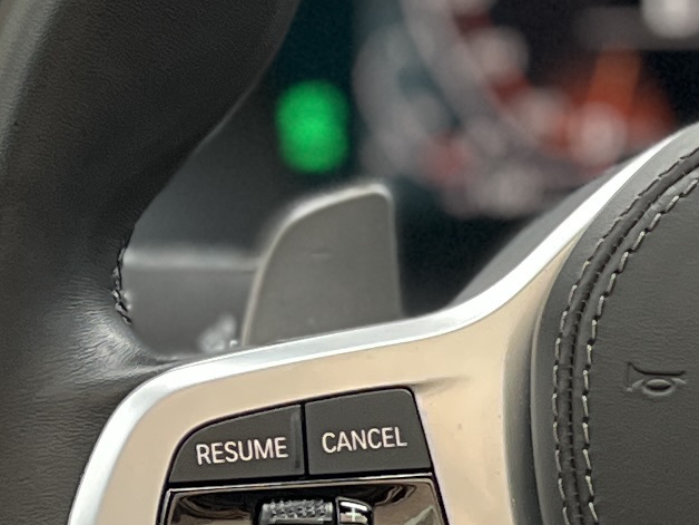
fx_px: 3372
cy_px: 505
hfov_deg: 11.5
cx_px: 927
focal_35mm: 167
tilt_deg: -22.4
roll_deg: -0.4
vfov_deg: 8.8
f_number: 1.6
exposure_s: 1/51
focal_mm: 5.1
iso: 250
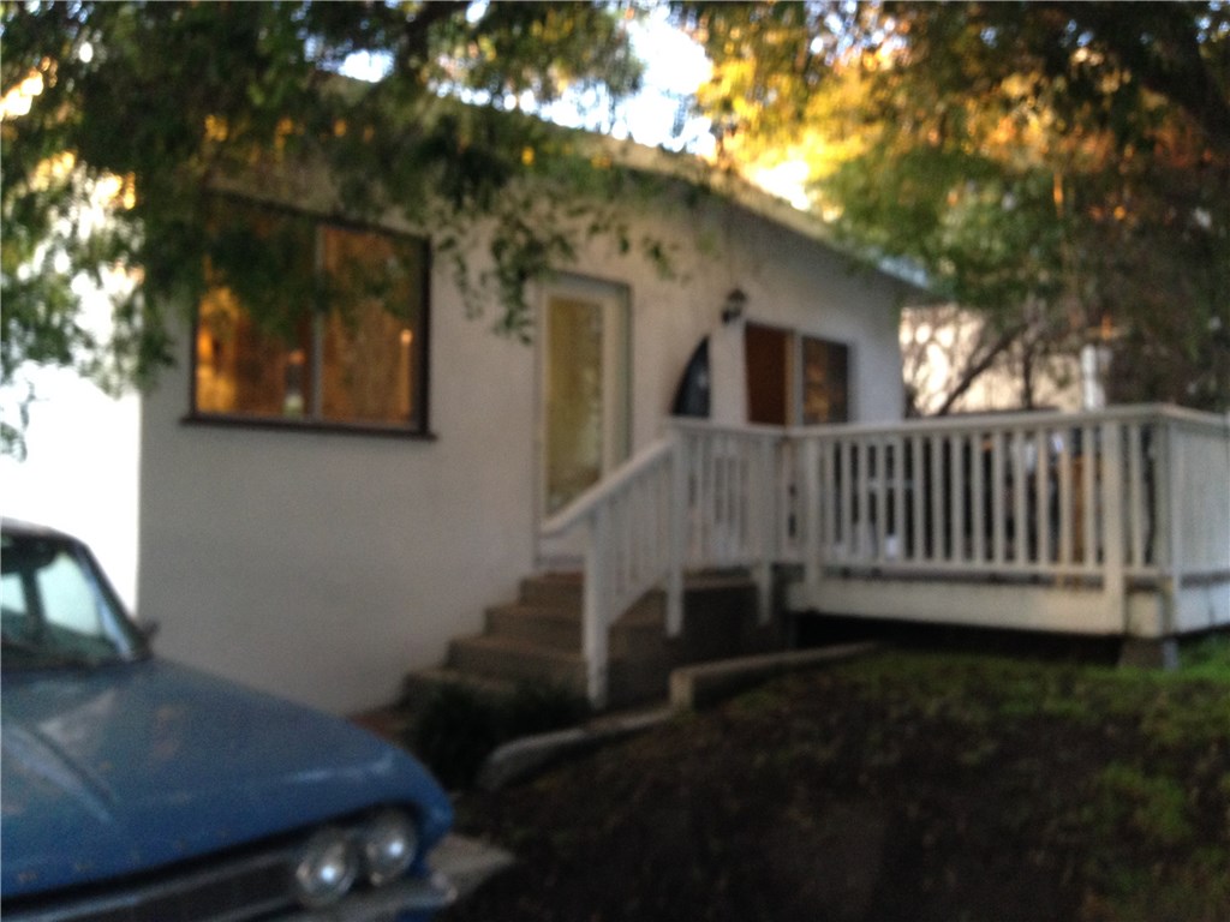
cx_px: 615
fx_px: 1173
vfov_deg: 42.9
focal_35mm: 33
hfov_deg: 55.4
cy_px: 461
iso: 200
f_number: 2.4
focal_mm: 4.12
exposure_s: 1/20
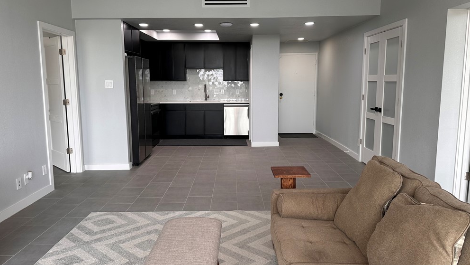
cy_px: 127
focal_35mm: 27
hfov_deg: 69.9
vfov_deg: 42.9
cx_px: 233
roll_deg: +0.2
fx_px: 336
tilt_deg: -7.6
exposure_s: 1/120
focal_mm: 6.86
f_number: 1.78
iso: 64
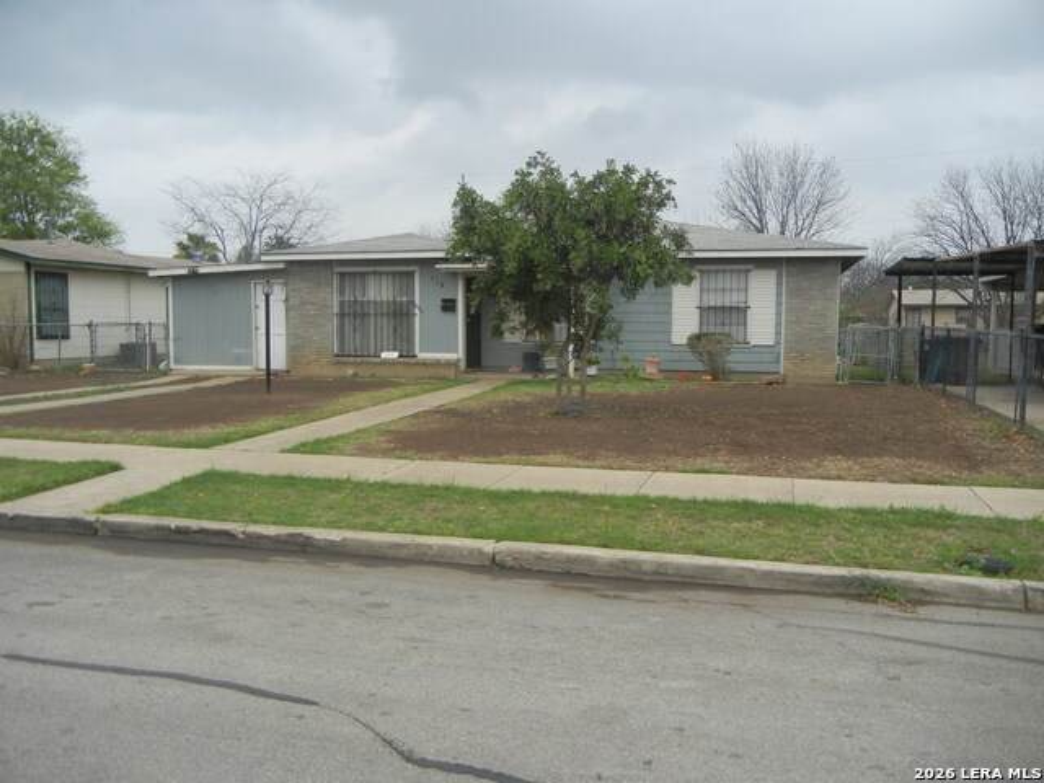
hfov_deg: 60.0
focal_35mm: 30
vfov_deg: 46.8
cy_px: 392
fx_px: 905
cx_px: 522
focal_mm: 5.4
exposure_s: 1/916
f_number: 3.5
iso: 160
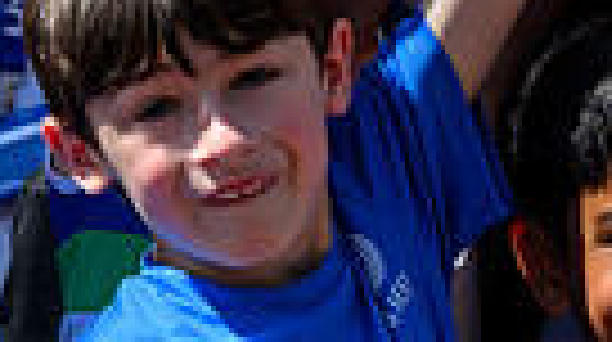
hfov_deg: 4.4
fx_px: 7891
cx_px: 616
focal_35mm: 487
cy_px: -662
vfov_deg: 2.5
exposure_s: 1/4000
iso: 500
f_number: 5
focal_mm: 140
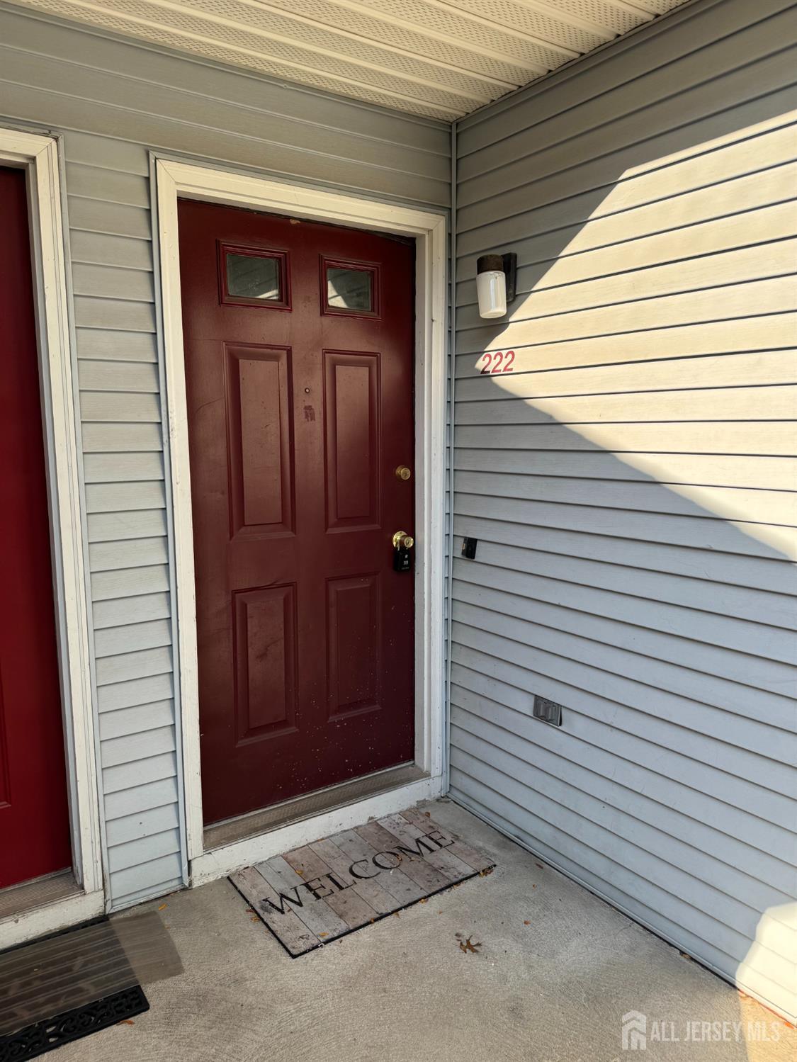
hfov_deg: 56.8
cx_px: 398
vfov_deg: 71.6
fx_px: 736
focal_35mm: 24
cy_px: 531
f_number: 1.78
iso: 80
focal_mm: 6.76
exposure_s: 1/1026
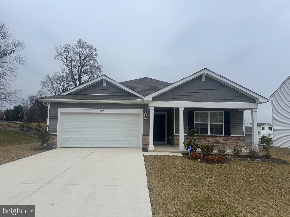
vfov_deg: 56.8
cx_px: 145
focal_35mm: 24
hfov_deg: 71.6
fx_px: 201
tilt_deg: +5.2
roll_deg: -1.2
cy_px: 108
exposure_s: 1/2415
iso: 80
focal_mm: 6.76
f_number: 1.78
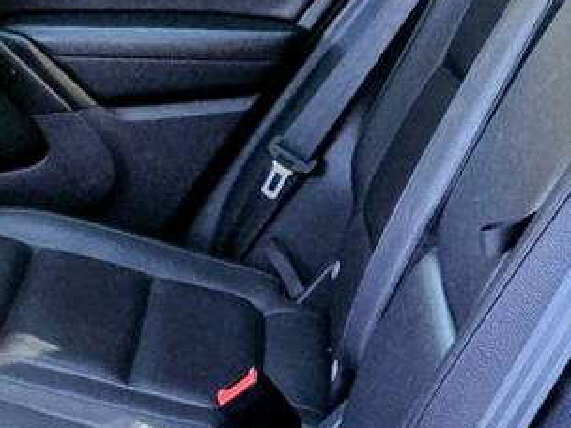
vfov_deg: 15.2
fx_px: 1600
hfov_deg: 20.1
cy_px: 336
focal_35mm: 97
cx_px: 178
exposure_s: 1/120
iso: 200
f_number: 1.7
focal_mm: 6.25
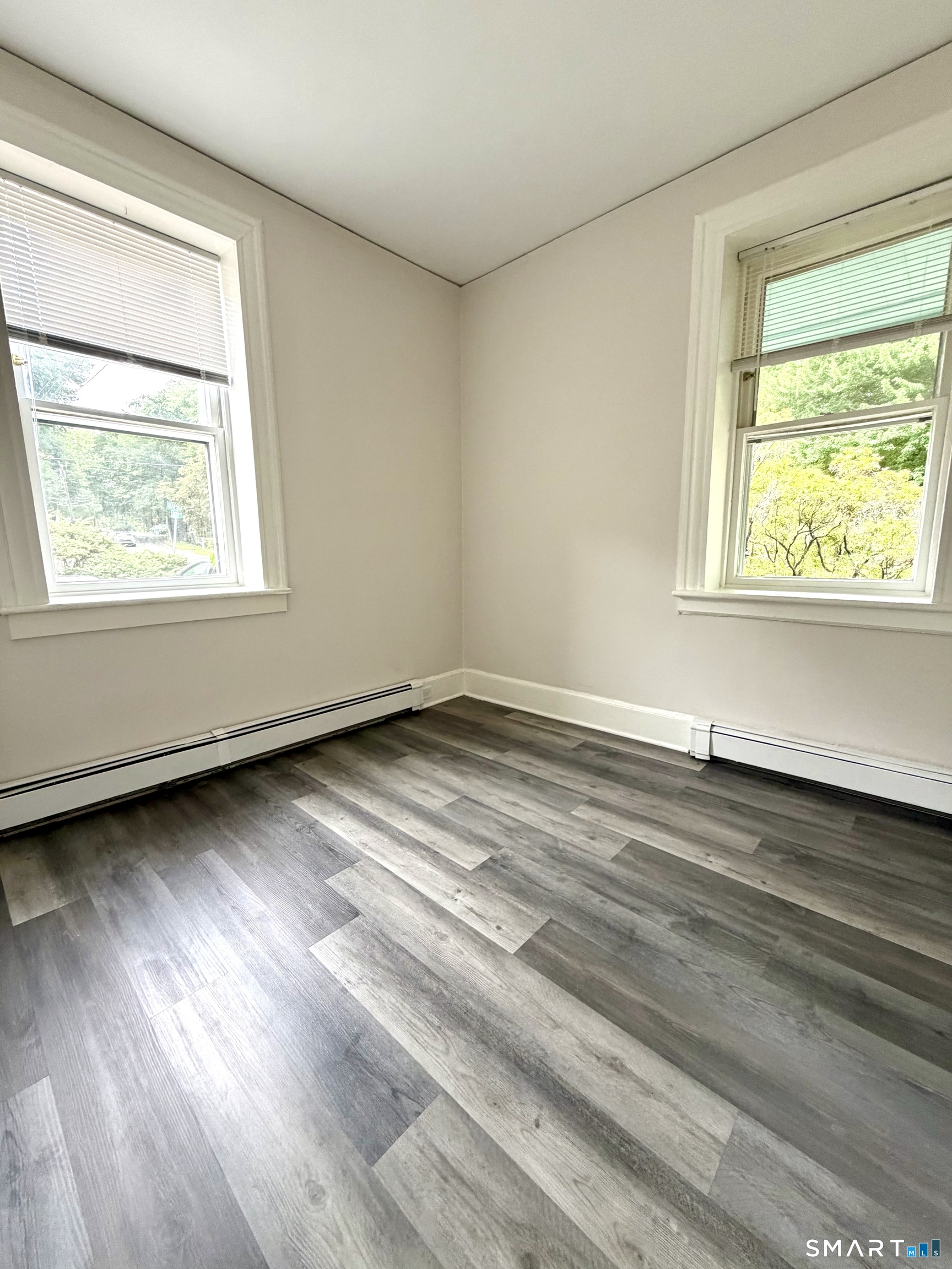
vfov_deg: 102.1
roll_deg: +0.9
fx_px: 513
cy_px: 634
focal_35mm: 14
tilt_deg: -8.4
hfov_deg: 85.7
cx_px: 476
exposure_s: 1/121
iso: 320
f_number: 2.2
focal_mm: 2.22
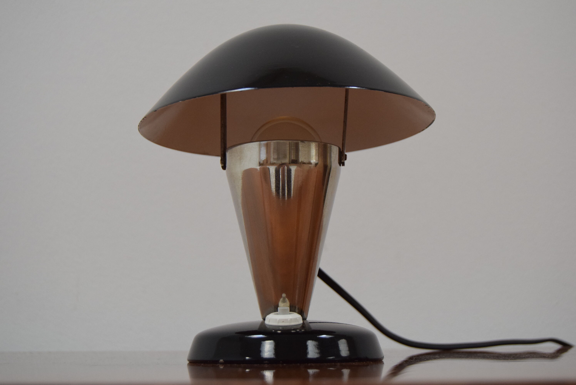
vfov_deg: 21.6
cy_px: 192
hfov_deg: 31.9
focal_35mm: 63
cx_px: 288
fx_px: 1009
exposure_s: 1/125
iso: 1600
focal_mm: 42
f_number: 5.6
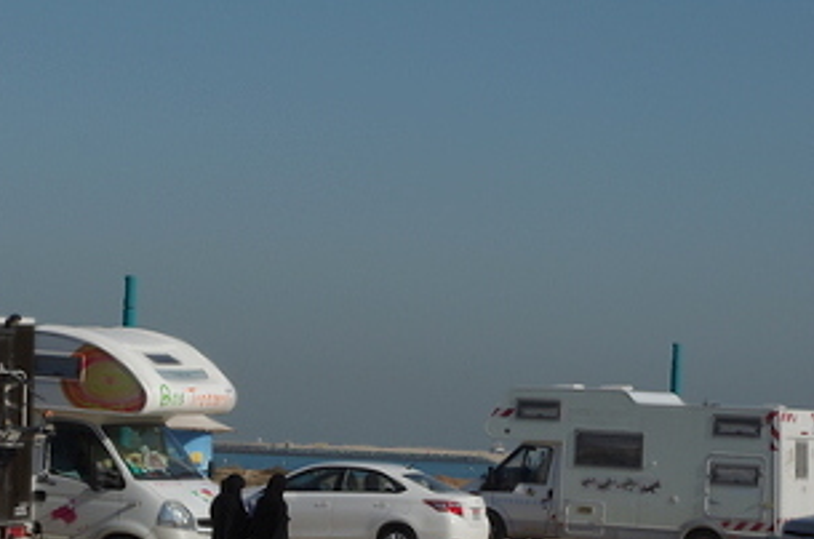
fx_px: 3768
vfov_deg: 8.1
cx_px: 135
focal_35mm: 167
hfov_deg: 12.3
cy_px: 512
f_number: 14
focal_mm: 48
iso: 100
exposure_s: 1/160
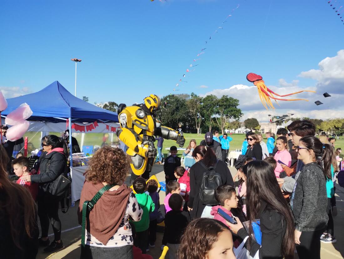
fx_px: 279
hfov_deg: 63.4
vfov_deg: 49.8
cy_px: 130
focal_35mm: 28
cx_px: 172
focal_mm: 4.27
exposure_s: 1/789
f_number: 1.8
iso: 100
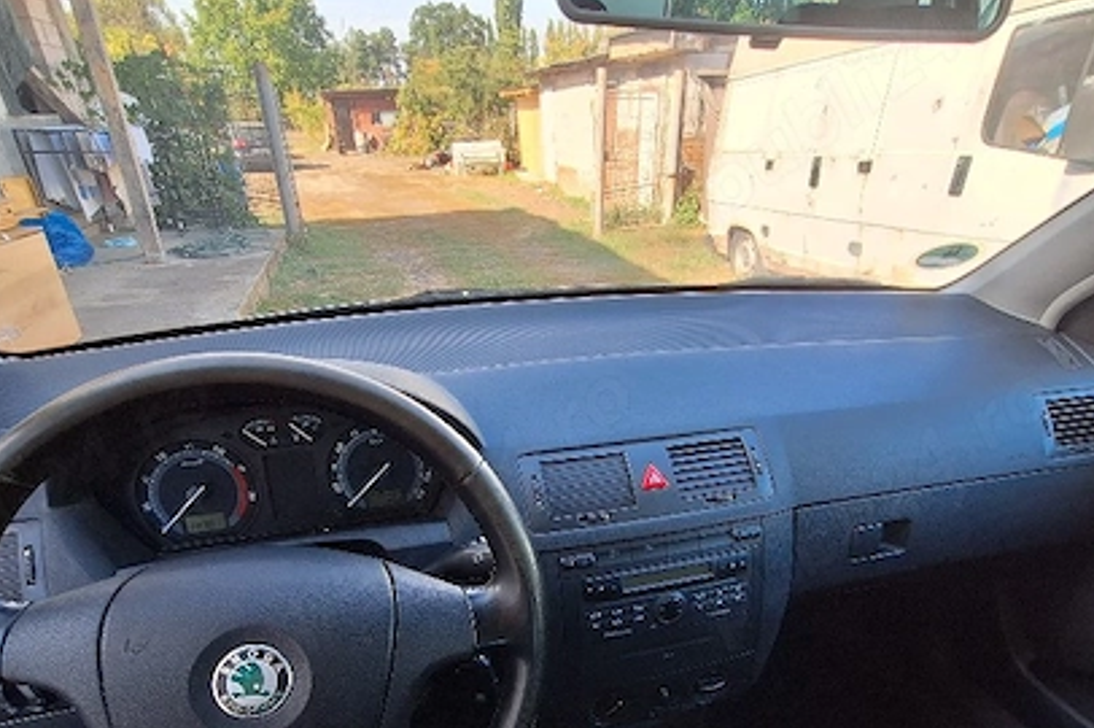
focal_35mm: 20
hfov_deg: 84.0
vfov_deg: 59.5
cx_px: 563
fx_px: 607
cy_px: 518
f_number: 2.2
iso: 40
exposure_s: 1/156
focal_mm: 1.74
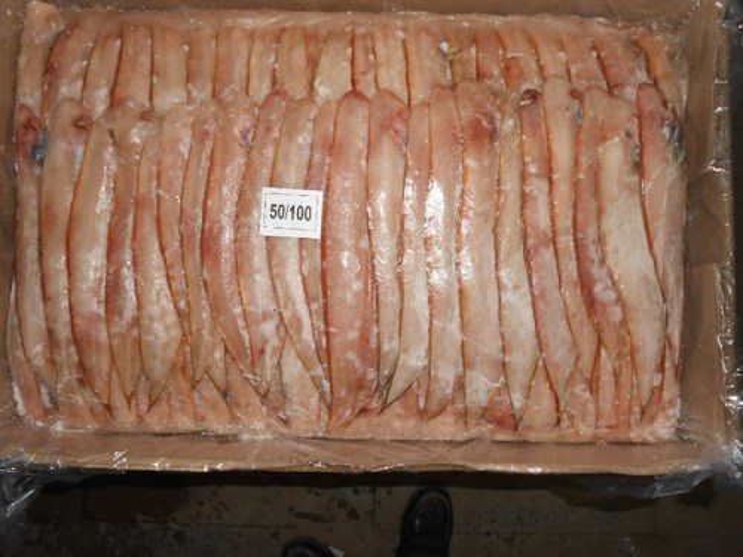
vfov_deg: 53.1
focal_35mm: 26
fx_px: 558
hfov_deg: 67.3
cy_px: 278
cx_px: 372
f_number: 3.5
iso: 80
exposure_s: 1/25
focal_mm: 4.6
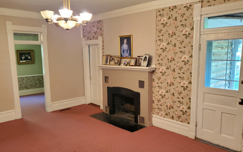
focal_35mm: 29
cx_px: 123
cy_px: 84
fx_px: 192
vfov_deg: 43.1
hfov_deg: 64.6
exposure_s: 1/60
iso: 250
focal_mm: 4.3
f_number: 1.5
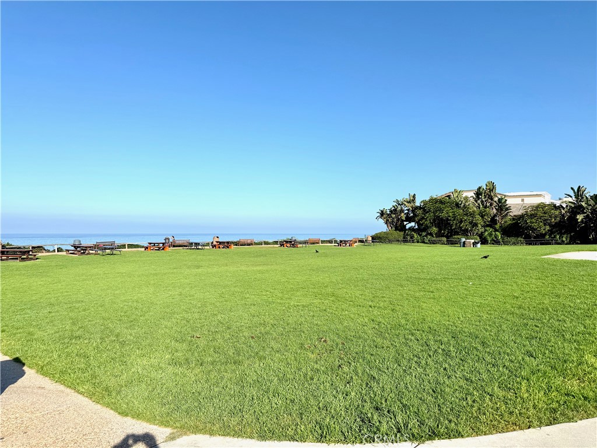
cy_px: 224
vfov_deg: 56.8
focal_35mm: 24
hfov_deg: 71.6
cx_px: 298
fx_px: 414
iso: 80
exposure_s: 1/4975
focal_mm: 6.76
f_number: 1.78
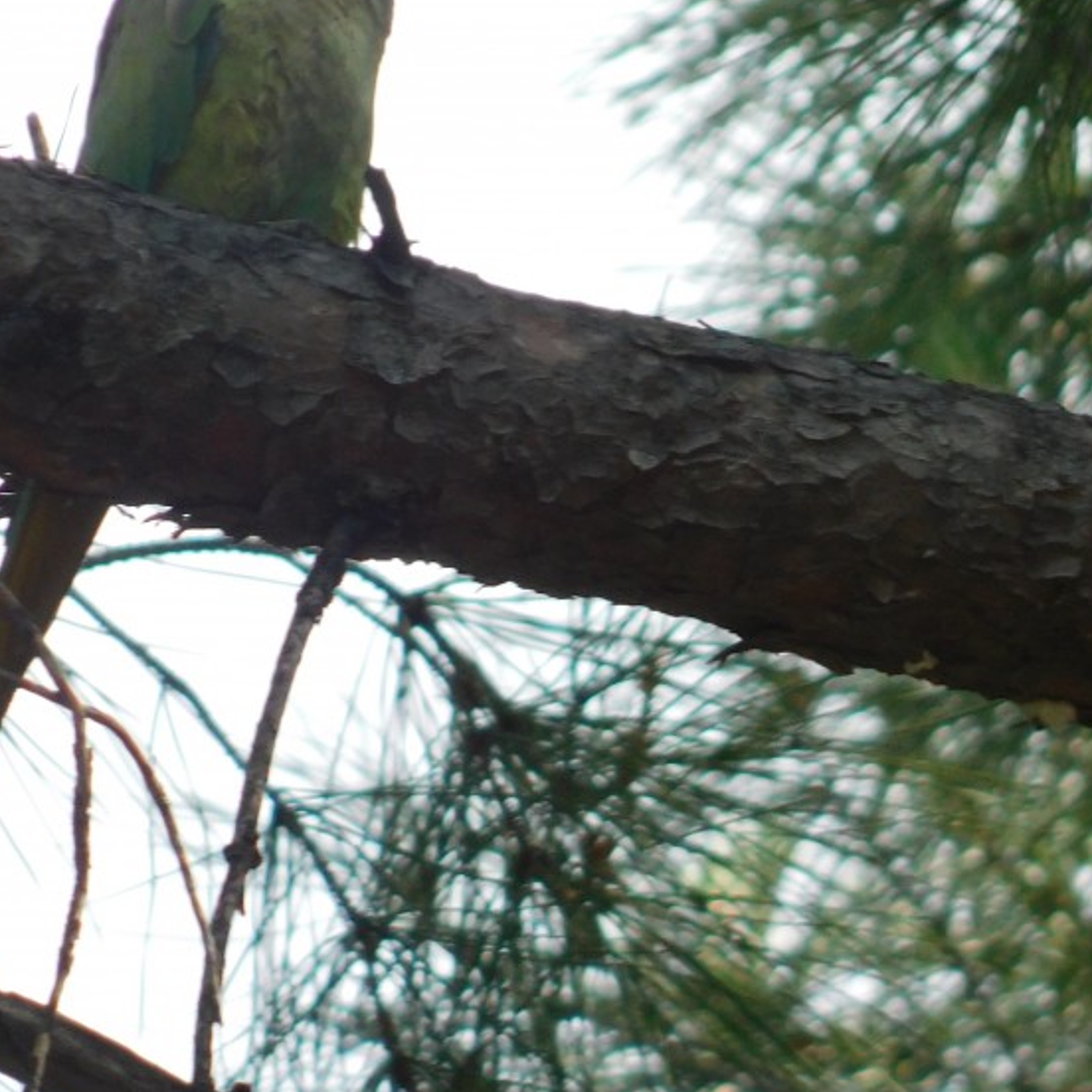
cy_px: 404
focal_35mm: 1536
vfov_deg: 1.1
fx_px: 54820
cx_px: 228
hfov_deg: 1.1
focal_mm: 160
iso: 220
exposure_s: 1/250
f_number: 6.5
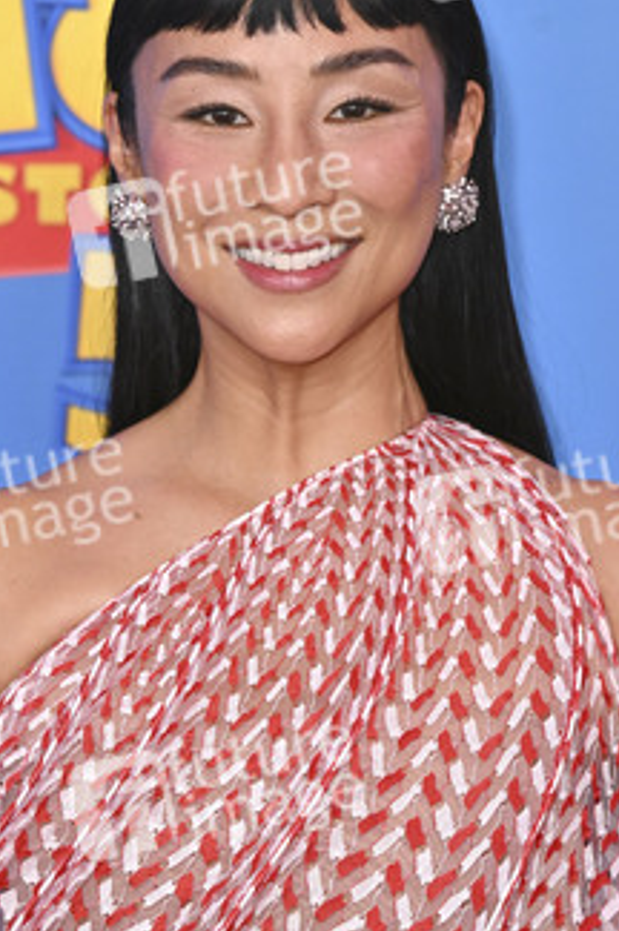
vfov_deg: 12.8
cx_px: 298
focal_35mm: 161
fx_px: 4161
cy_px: 364
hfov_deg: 8.5
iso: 1250
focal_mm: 131
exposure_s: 1/250
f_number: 6.3
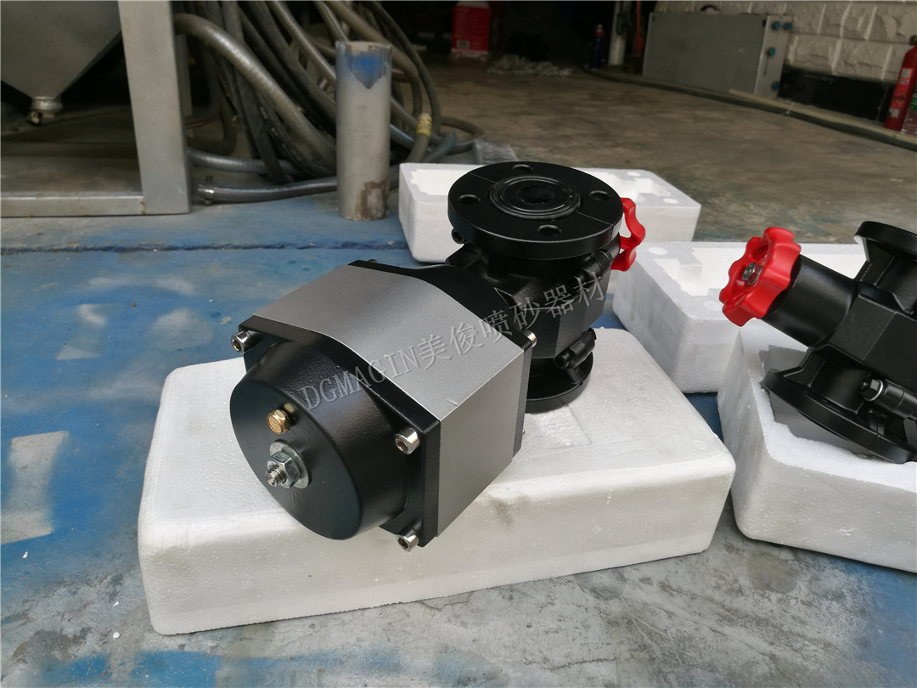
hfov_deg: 65.3
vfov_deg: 51.4
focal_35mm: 27
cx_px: 458
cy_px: 344
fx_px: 715
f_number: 2.2
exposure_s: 1/120
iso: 50
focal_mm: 4.5
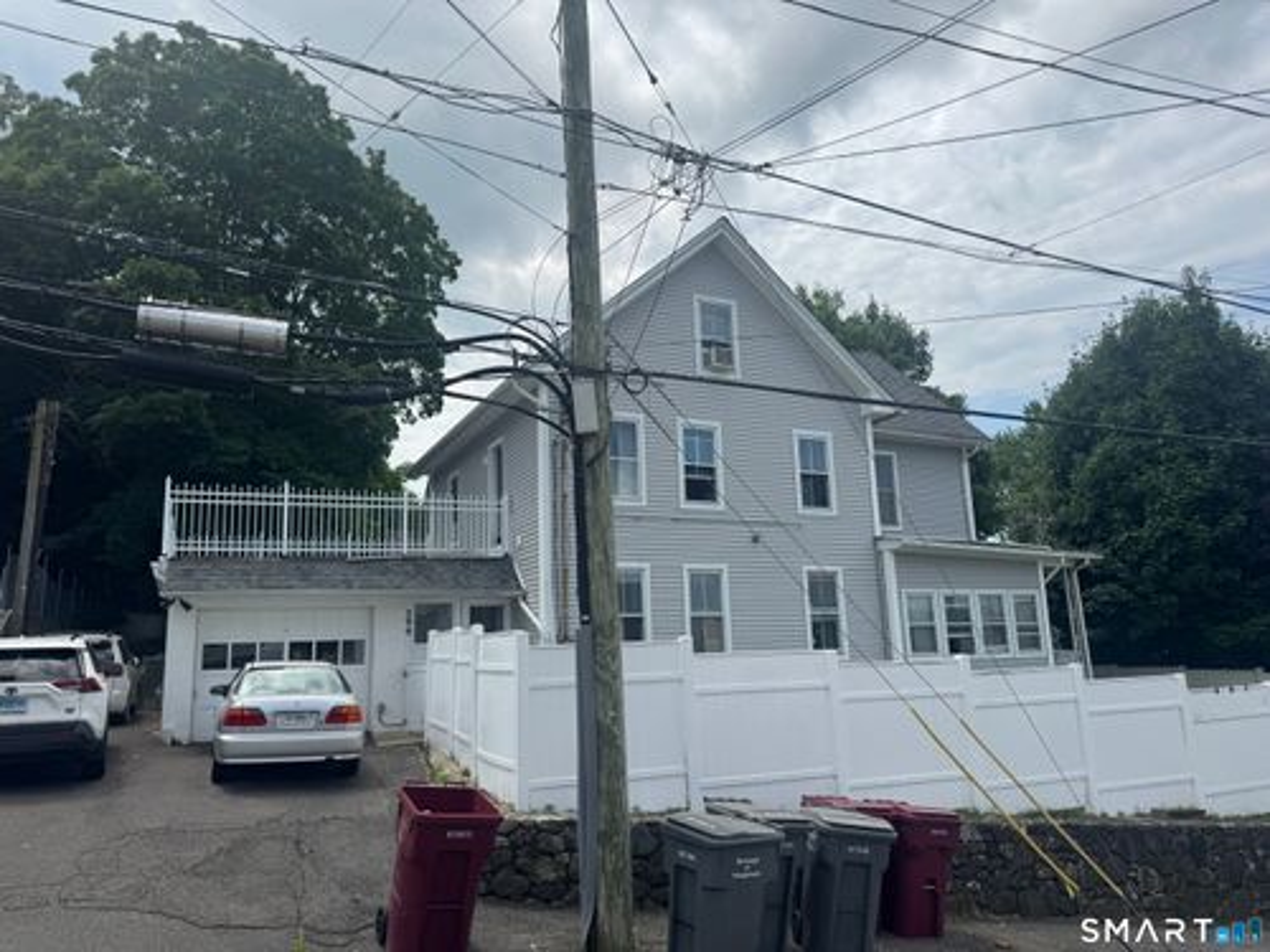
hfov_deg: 71.6
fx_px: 881
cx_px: 635
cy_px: 476
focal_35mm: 24
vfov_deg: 56.8
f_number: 1.78
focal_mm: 6.76
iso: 80
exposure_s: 1/7092
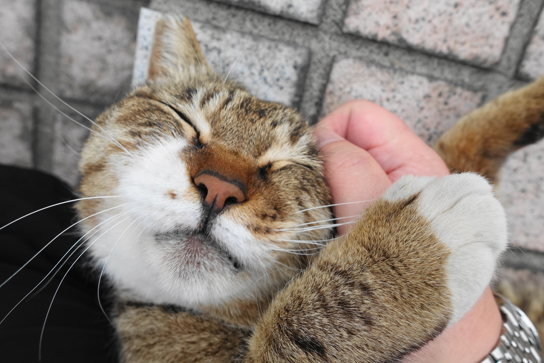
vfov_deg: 53.1
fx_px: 363
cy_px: 182
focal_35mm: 24
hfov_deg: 73.7
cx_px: 272
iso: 125
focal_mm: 8.8
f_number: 4
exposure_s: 1/100
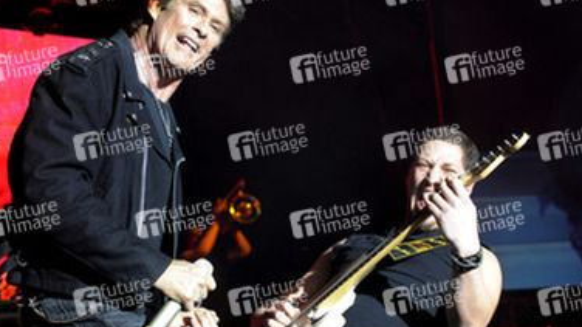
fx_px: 1357
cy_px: 181
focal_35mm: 88
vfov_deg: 13.7
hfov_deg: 24.2
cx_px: 289
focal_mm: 70
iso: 4000
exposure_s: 1/160
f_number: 5.6
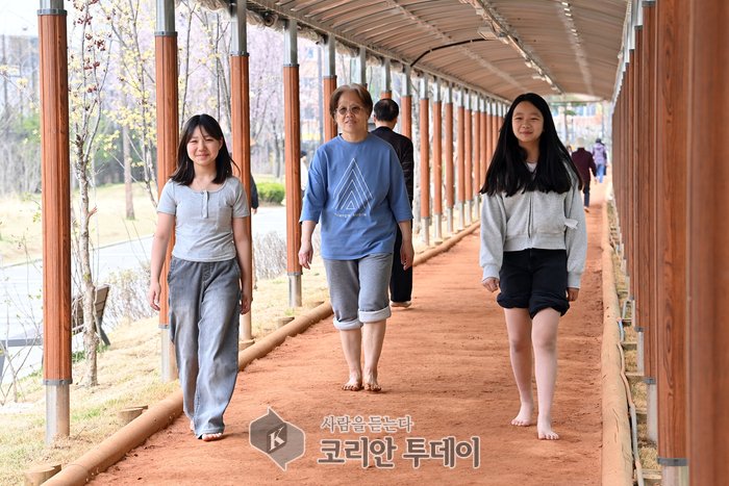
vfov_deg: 10.6
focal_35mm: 130
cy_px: 243
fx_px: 2633
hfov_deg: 15.8
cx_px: 364
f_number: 9
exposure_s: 1/250
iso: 800
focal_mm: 130
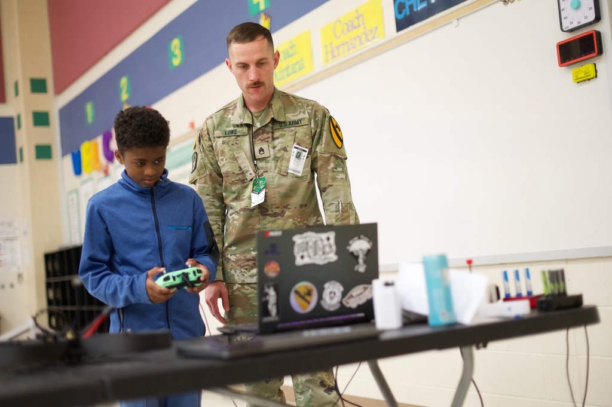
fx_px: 849
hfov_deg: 39.6
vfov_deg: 26.9
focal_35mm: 50
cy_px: 204
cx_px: 306
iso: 2000
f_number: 1.8
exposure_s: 1/640
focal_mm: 50
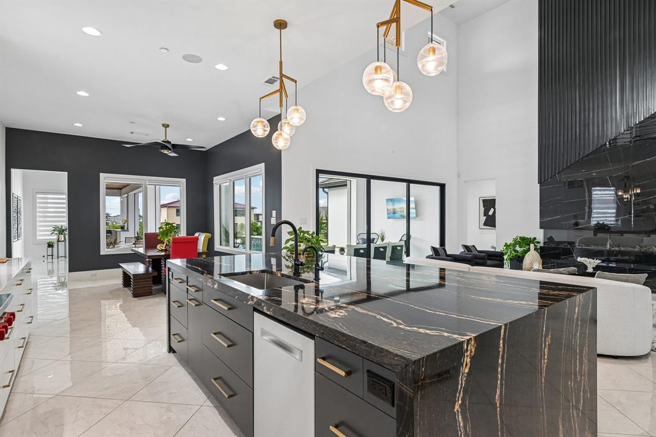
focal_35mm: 18
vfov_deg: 67.3
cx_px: 328
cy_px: 218
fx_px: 328
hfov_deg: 90.0
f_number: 8
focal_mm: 18
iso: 400
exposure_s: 1/60
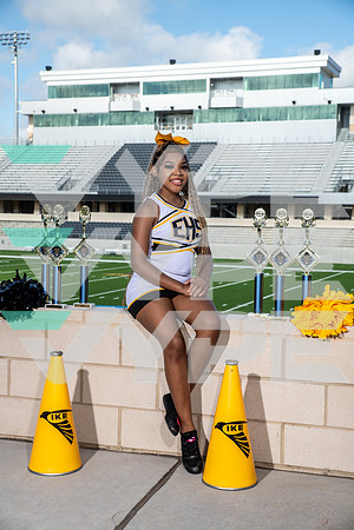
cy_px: 265
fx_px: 811
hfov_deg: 24.6
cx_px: 177
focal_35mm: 55
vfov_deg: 36.2
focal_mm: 55
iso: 100
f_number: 7.1
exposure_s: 1/320
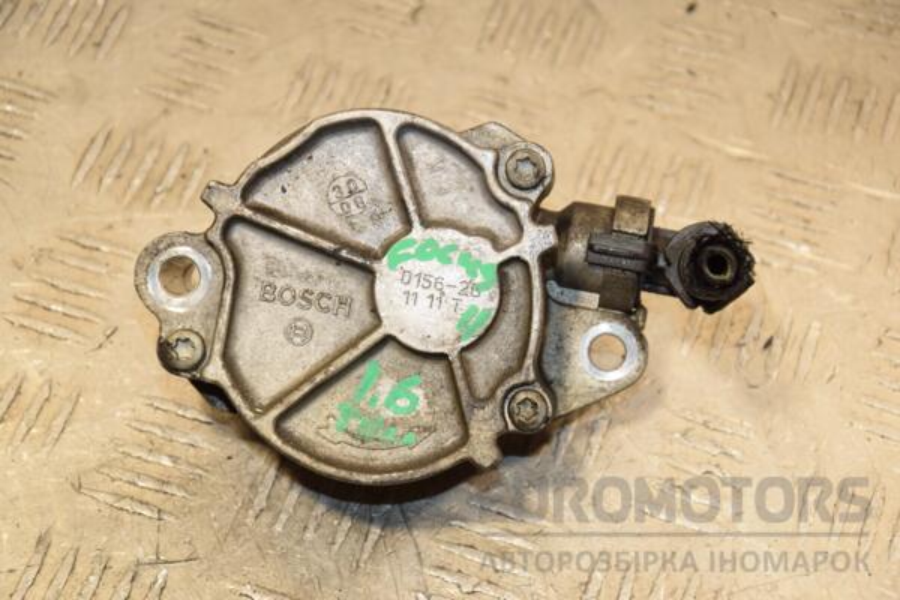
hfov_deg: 19.5
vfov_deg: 13.0
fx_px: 2625
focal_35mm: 105
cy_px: 300
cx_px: 450
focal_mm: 70
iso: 800
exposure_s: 1/200
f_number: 6.3
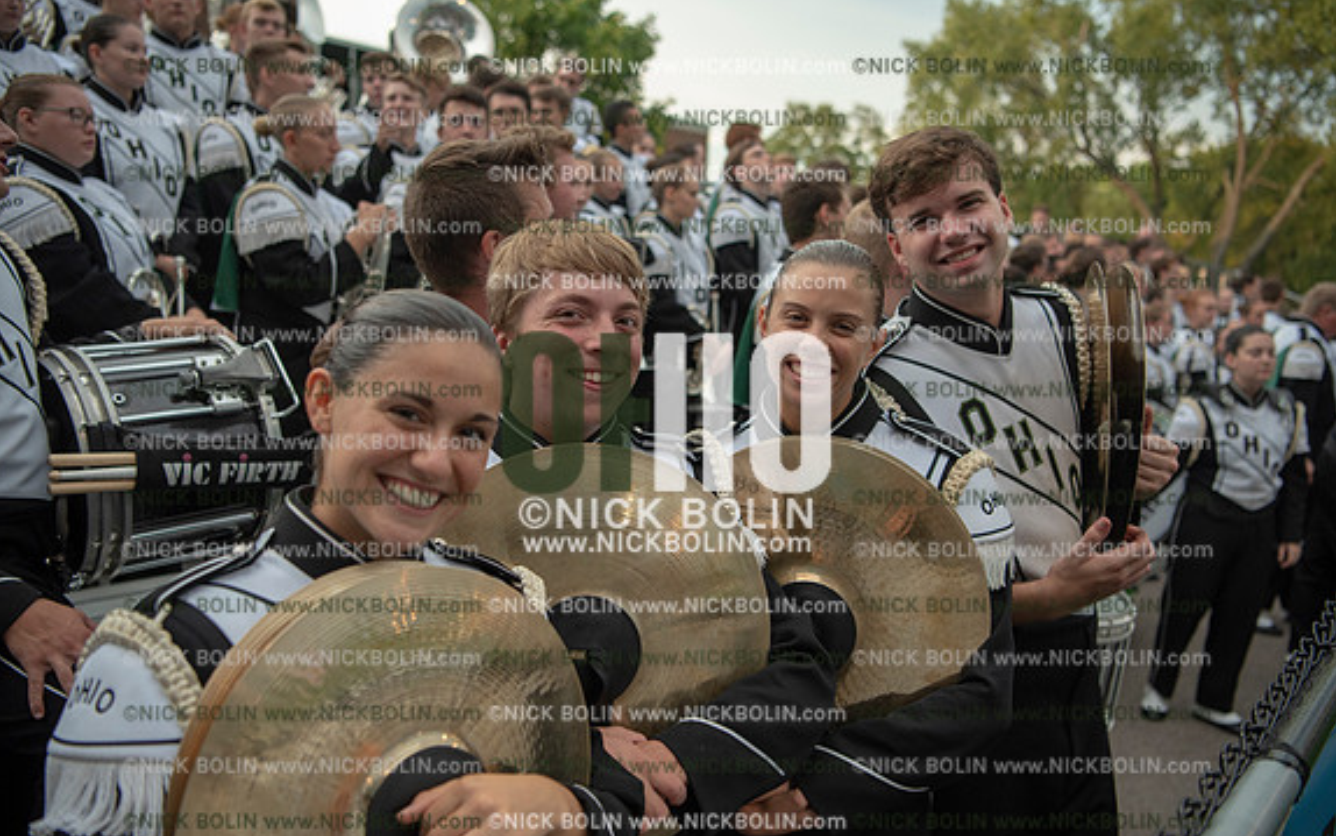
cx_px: 666
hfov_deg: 55.3
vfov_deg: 36.3
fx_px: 1275
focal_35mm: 35
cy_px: 444
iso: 800
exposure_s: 1/1000
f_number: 3.2
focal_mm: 34
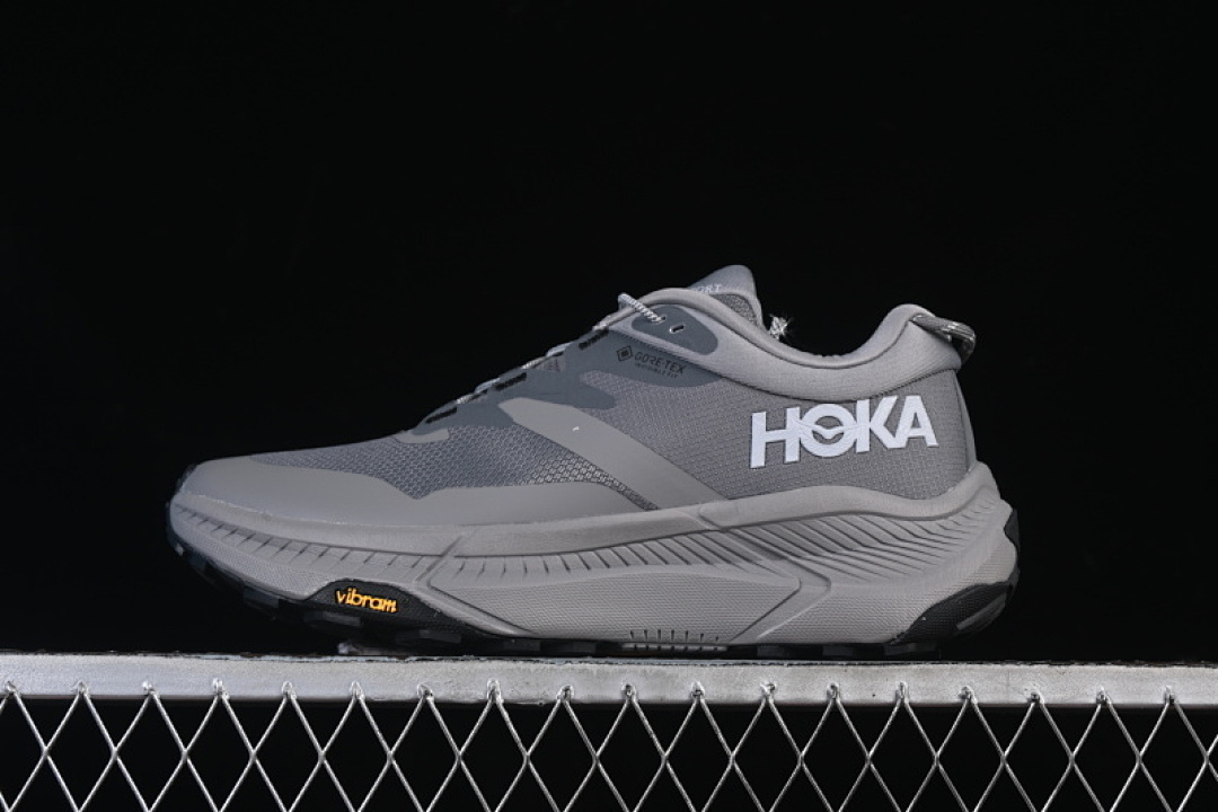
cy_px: 406
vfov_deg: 18.2
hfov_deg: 27.0
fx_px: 2537
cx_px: 609
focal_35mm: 75
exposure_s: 1/60
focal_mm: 50
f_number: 8
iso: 160
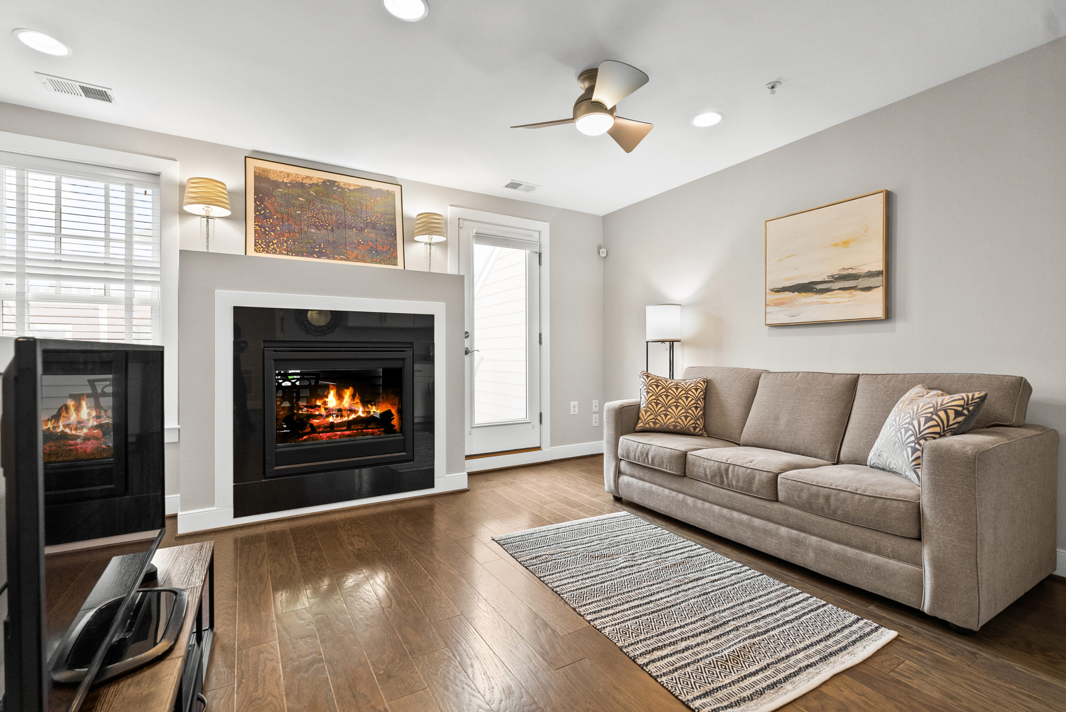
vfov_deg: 73.8
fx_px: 474
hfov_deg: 96.7
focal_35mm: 16
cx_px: 533
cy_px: 356
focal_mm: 16
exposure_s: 1/25
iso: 1600
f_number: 4.5
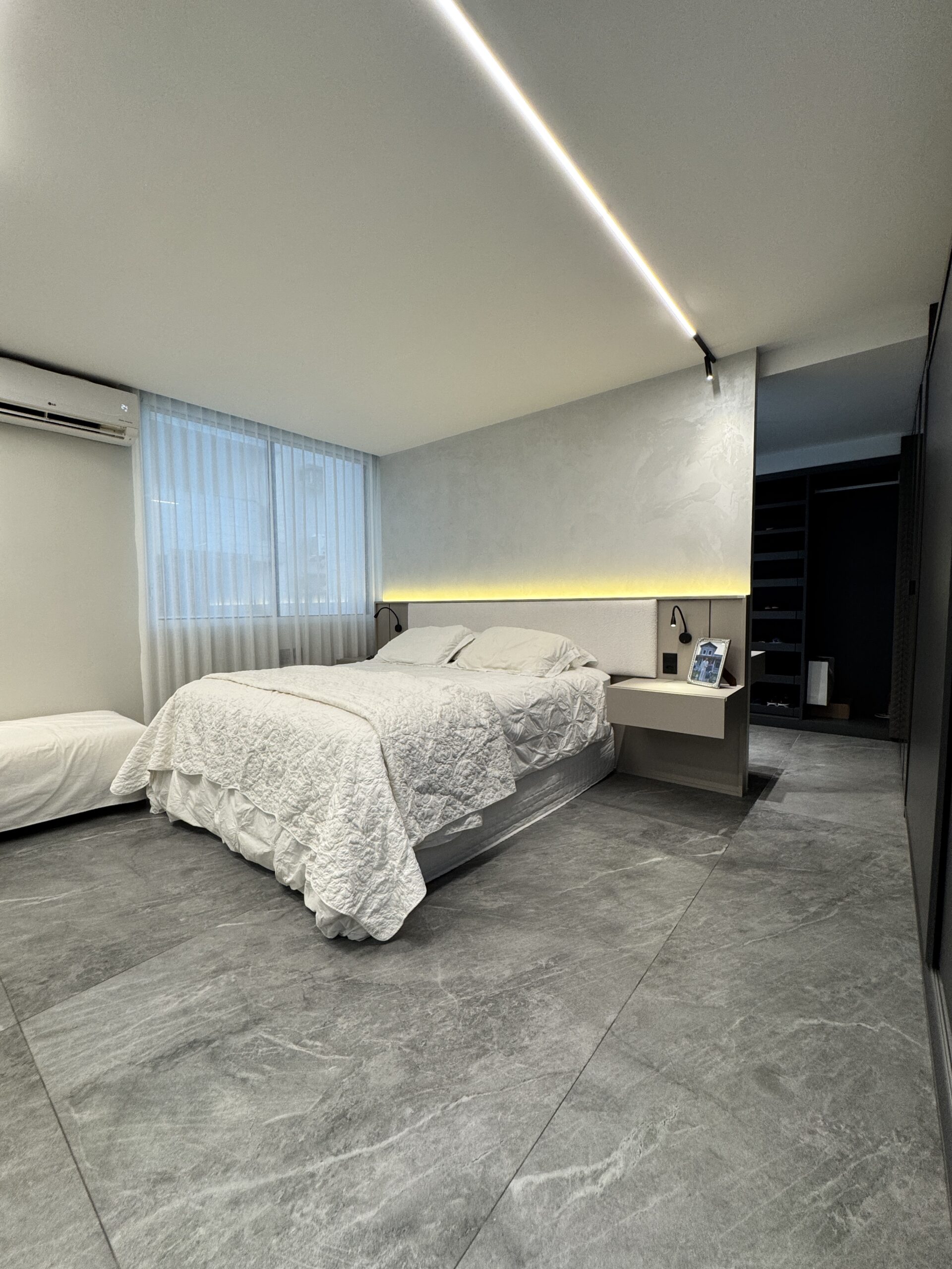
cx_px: 476
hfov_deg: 85.7
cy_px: 634
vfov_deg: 102.1
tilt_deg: -2.4
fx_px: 513
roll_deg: +0.0
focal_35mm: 14
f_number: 2.2
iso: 125
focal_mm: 2.22
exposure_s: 1/120
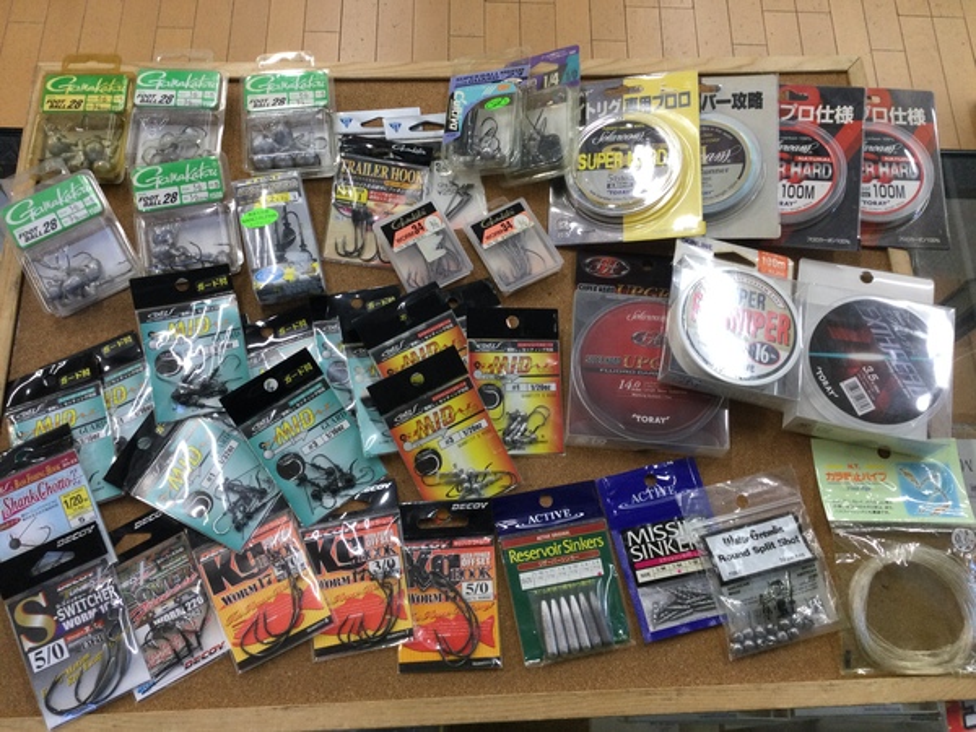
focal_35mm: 31
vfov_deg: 45.4
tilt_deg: -70.3
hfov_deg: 58.4
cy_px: 366
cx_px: 488
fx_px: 874
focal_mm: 3.3
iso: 32
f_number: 2.4
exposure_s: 1/30
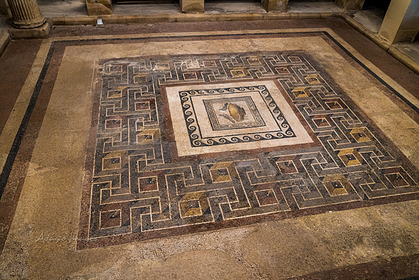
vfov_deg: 48.0
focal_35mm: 27
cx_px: 210
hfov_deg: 67.4
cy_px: 140
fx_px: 314
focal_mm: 18
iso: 1250
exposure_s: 1/30
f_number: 3.5
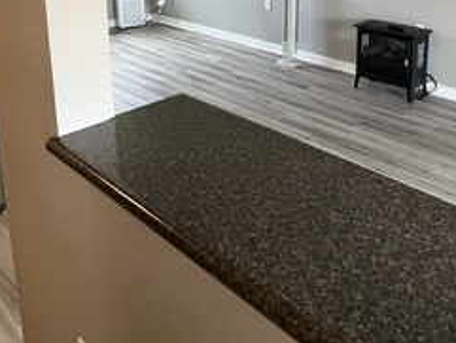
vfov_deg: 35.8
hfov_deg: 50.9
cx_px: 277
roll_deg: -0.5
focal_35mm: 36
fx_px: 474
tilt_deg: -12.5
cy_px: 0
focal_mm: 1.57
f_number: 1.8
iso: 250
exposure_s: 1/120
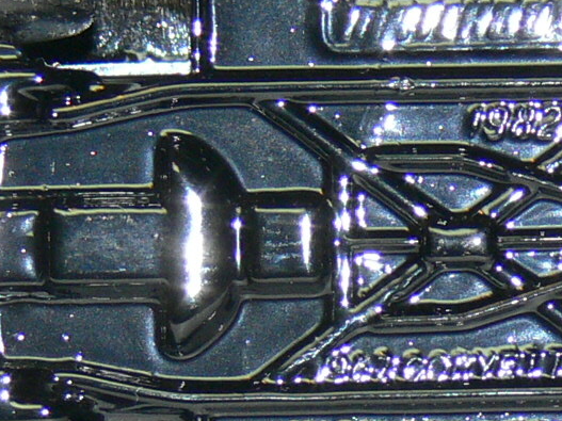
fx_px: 8473
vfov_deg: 2.8
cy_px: 260
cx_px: 486
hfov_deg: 3.8
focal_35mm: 522
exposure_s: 1/30
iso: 100
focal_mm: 22.8
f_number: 4
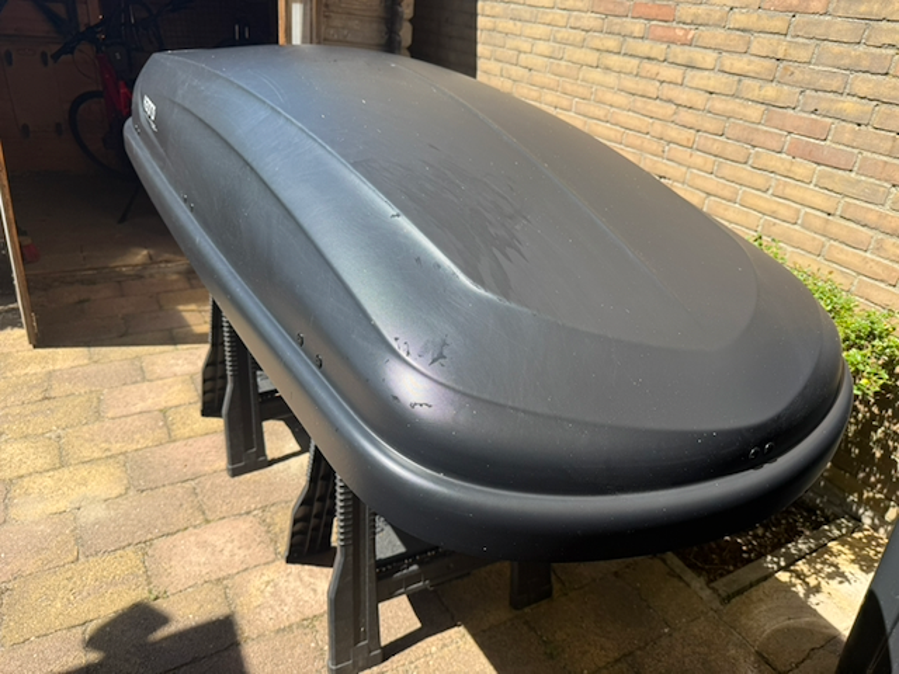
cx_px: 450
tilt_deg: -27.4
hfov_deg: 71.6
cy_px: 337
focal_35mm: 24
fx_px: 623
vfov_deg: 56.8
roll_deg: -5.6
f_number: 1.78
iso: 80
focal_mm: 6.76
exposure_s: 1/2000
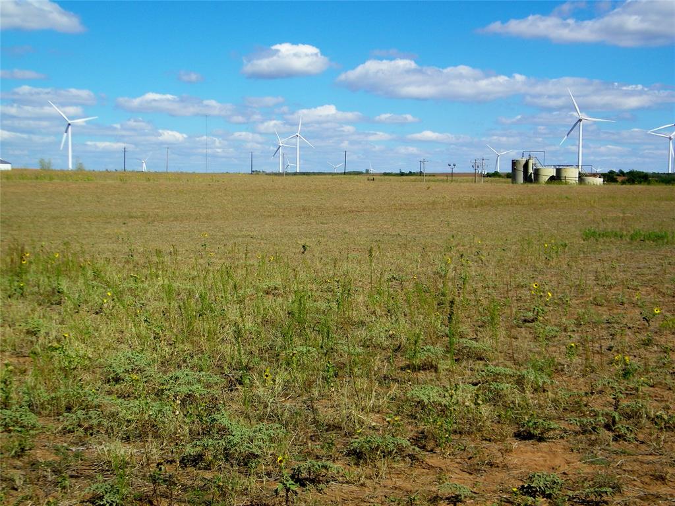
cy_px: 253
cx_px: 338
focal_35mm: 49
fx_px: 955
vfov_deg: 29.7
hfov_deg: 38.9
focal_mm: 8.8
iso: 80
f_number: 8
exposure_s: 1/320
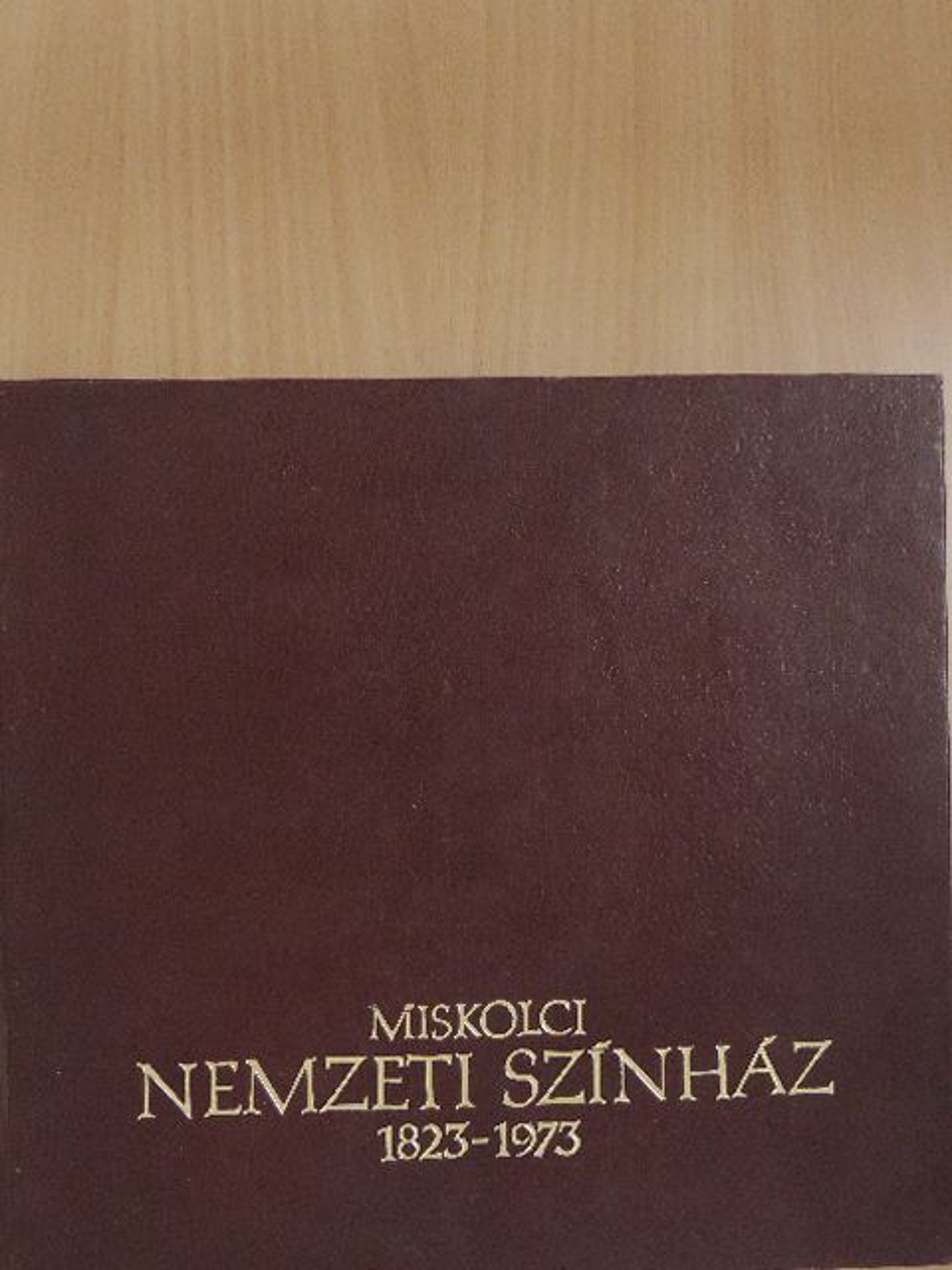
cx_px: 476
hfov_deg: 30.9
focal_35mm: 47
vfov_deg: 40.4
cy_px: 635
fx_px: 1723
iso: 1600
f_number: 3.5
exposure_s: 1/100
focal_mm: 8.3
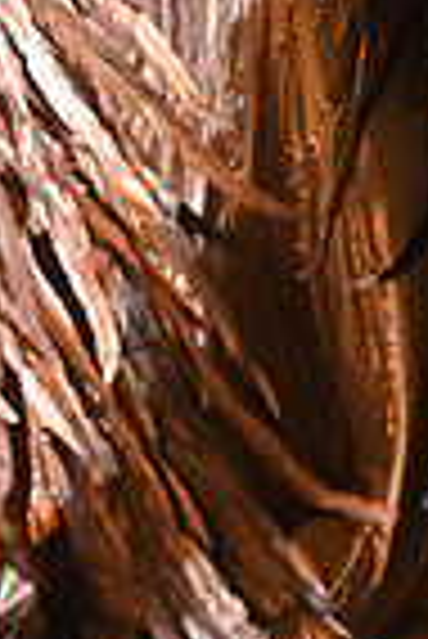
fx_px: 6920
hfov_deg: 3.5
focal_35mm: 389
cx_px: -38
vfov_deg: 5.2
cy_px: -328
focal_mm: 95
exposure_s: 1/400
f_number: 5
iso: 5000
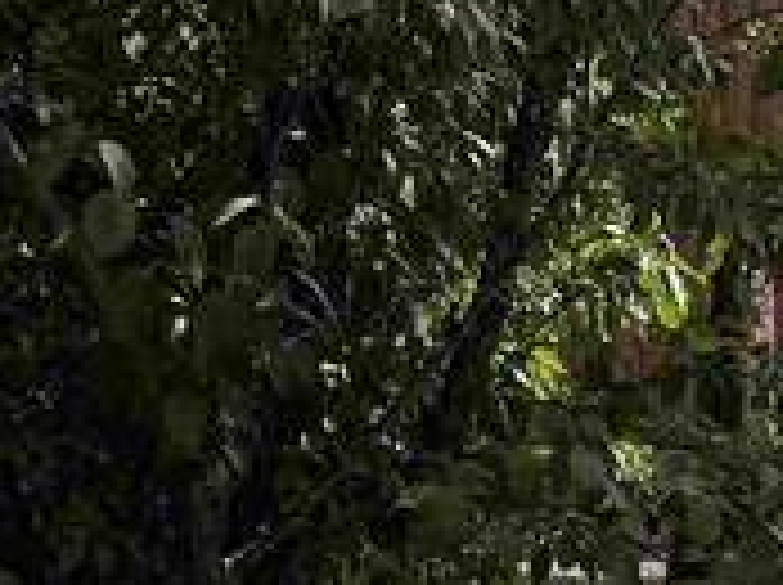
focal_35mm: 177
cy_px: 1314
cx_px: 2079
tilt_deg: -6.4
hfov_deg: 9.5
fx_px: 3998
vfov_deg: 7.9
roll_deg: -0.6
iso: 100
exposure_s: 1/2525
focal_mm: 6.76
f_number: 1.78
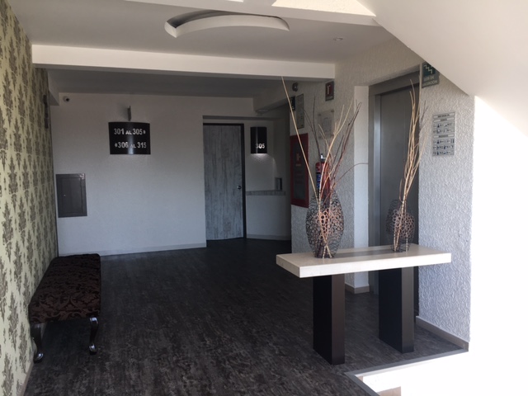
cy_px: 198
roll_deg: +1.3
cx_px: 264
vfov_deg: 48.2
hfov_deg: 61.7
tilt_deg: -3.9
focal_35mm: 29
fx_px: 442
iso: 25
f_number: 2.2
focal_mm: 4.15
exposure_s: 1/40
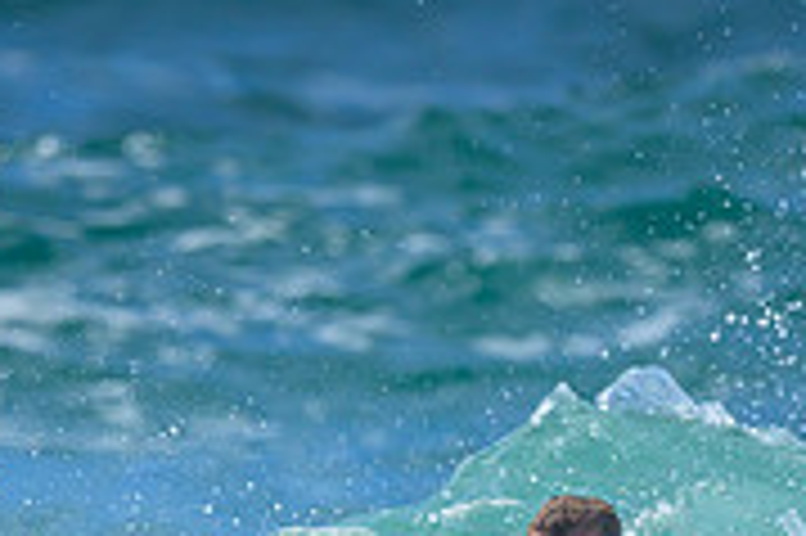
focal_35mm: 3566
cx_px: 427
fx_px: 79764
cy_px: 811
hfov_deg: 0.6
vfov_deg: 0.4
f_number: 6.3
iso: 220
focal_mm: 800
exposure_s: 1/2000
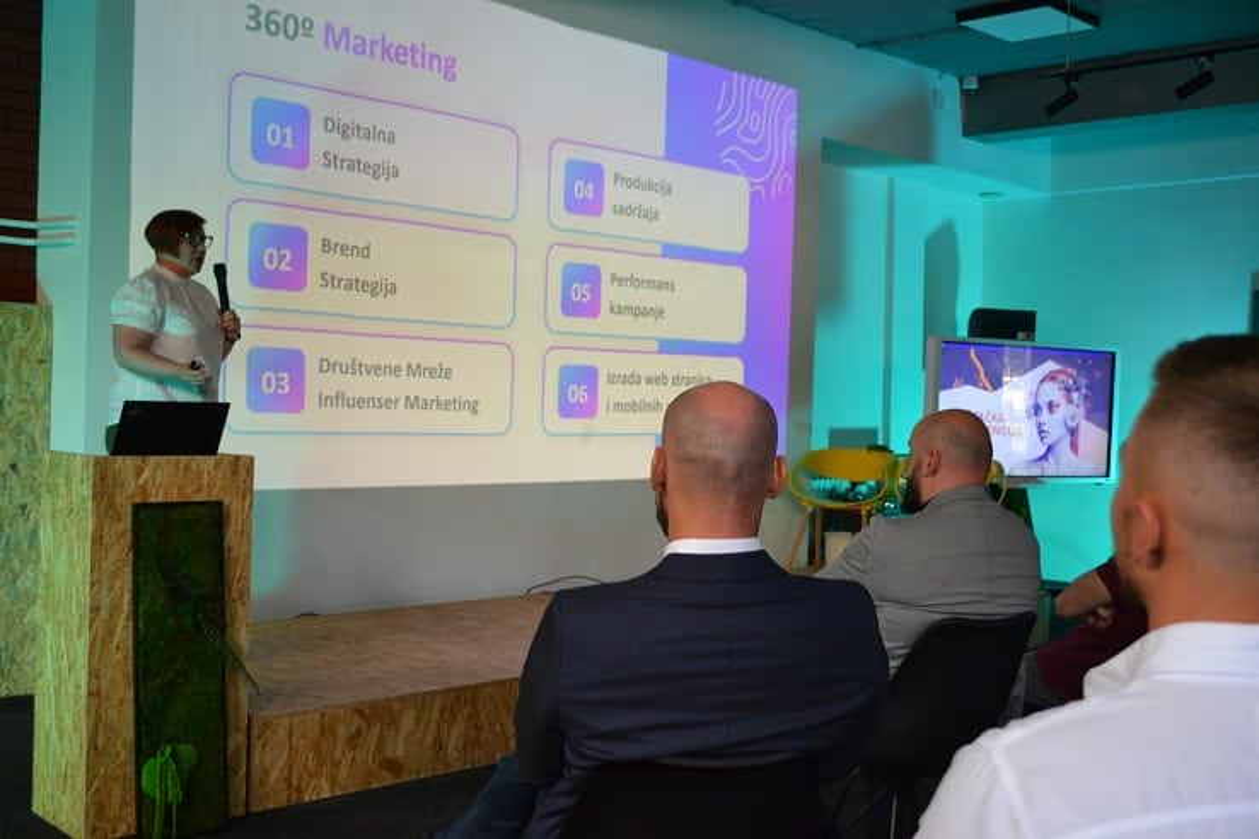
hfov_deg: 49.6
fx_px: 1364
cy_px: 420
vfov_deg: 34.2
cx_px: 630
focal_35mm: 39
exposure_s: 1/60
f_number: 4.2
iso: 1400
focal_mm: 26
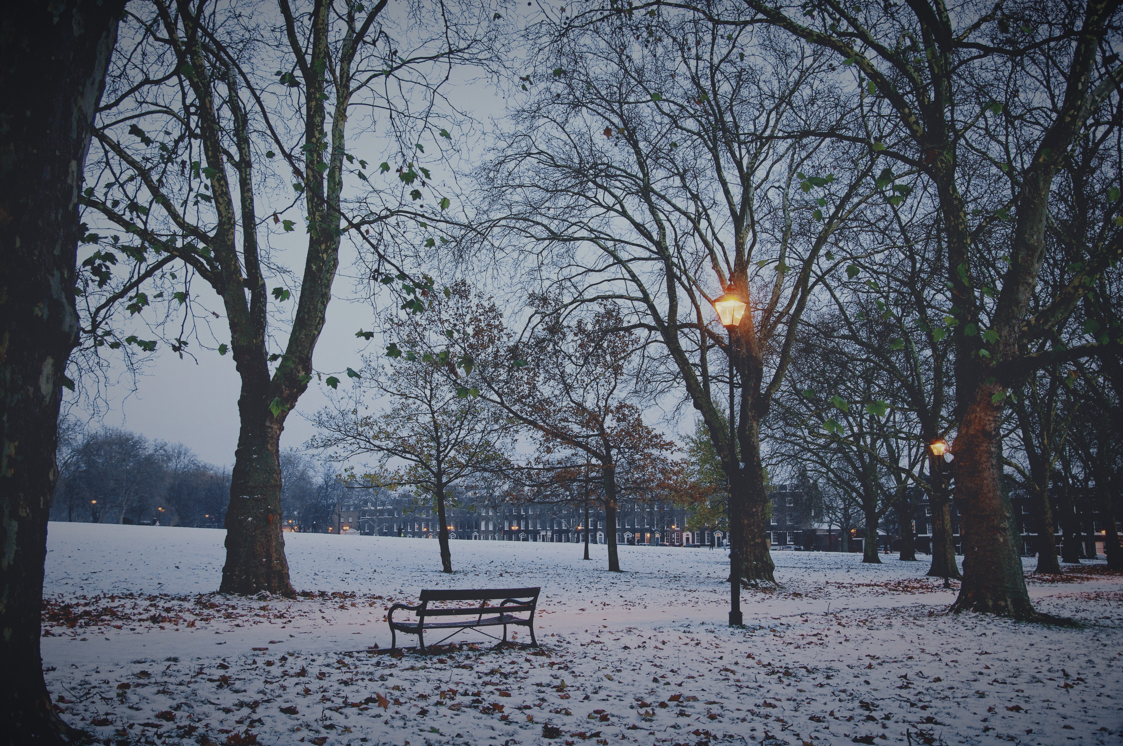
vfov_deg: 39.9
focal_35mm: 33
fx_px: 1028
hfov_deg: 57.3
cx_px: 562
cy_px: 373
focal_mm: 22
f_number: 3.2
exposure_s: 1/40
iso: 400
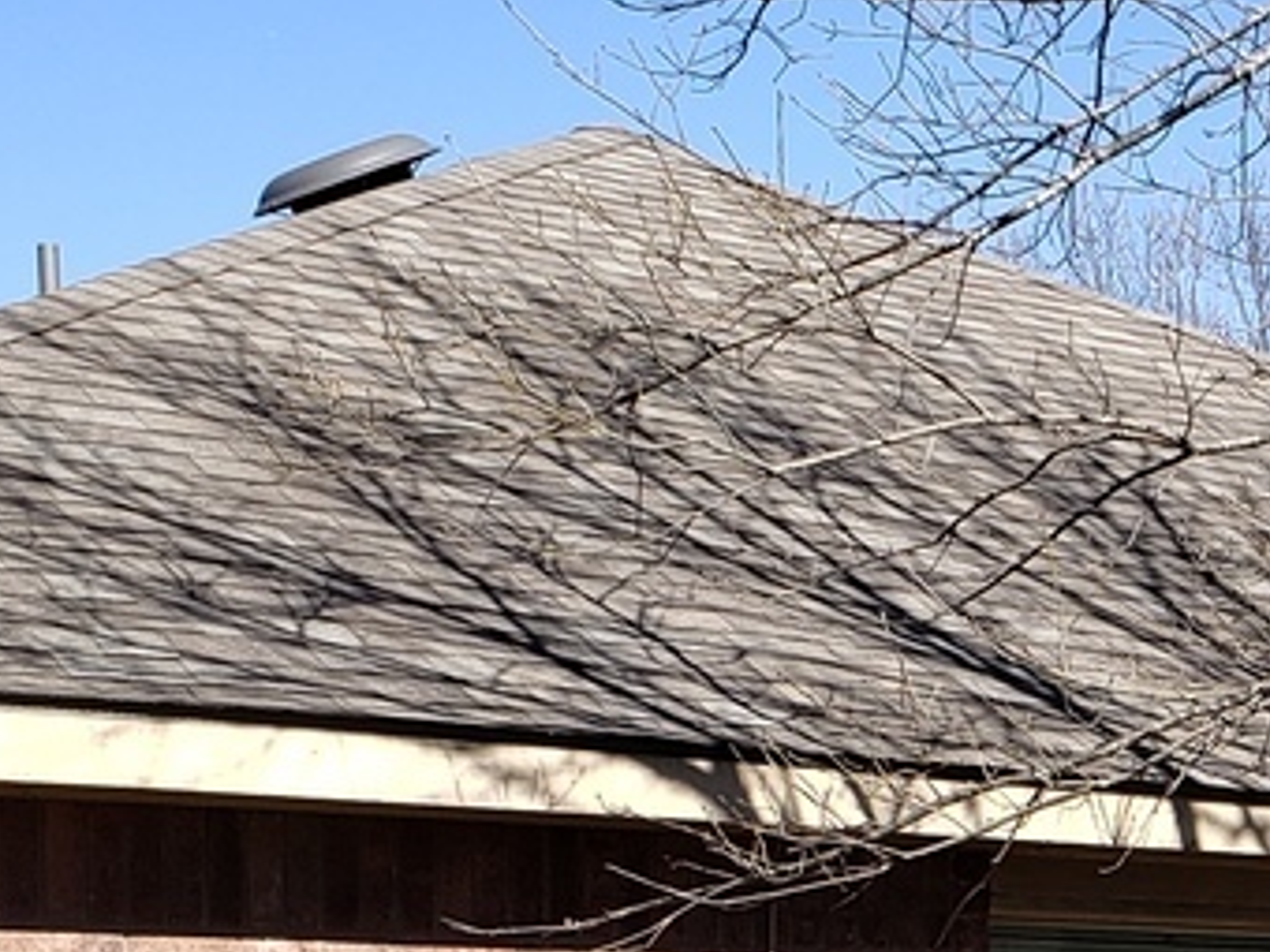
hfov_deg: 16.1
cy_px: 1355
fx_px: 4036
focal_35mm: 110
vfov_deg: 12.9
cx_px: 1991
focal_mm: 4.3
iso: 50
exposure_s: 1/859
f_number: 2.4
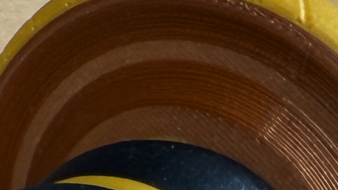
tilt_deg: -48.5
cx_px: -40
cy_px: 523
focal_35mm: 167
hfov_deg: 12.6
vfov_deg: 6.7
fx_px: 1497
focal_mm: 2.22
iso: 50
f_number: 2.2
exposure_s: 1/99
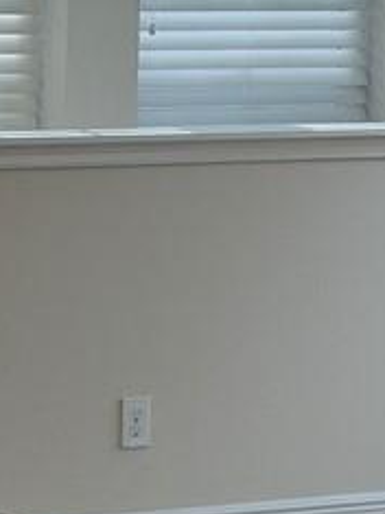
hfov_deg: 8.3
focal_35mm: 177
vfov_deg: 11.2
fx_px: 2627
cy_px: 173
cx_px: -90
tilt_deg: -7.3
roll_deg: -1.3
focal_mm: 5.1
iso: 50
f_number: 1.6
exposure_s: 1/120
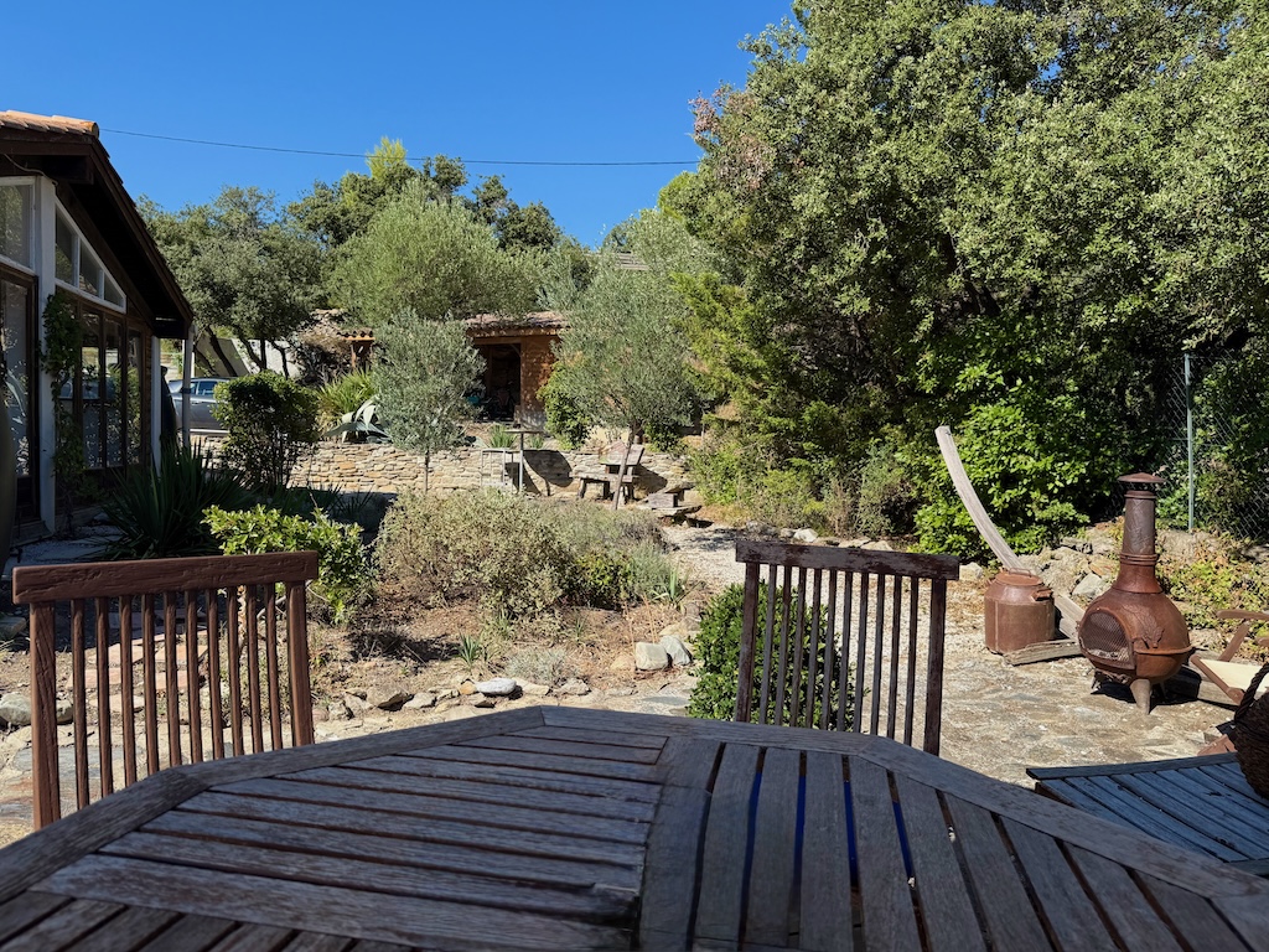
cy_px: 476
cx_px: 634
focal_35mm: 24
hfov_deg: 71.6
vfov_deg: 56.8
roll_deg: -2.0
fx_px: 880
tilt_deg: -2.2
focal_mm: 6.76
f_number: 1.78
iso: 80
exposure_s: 1/2801
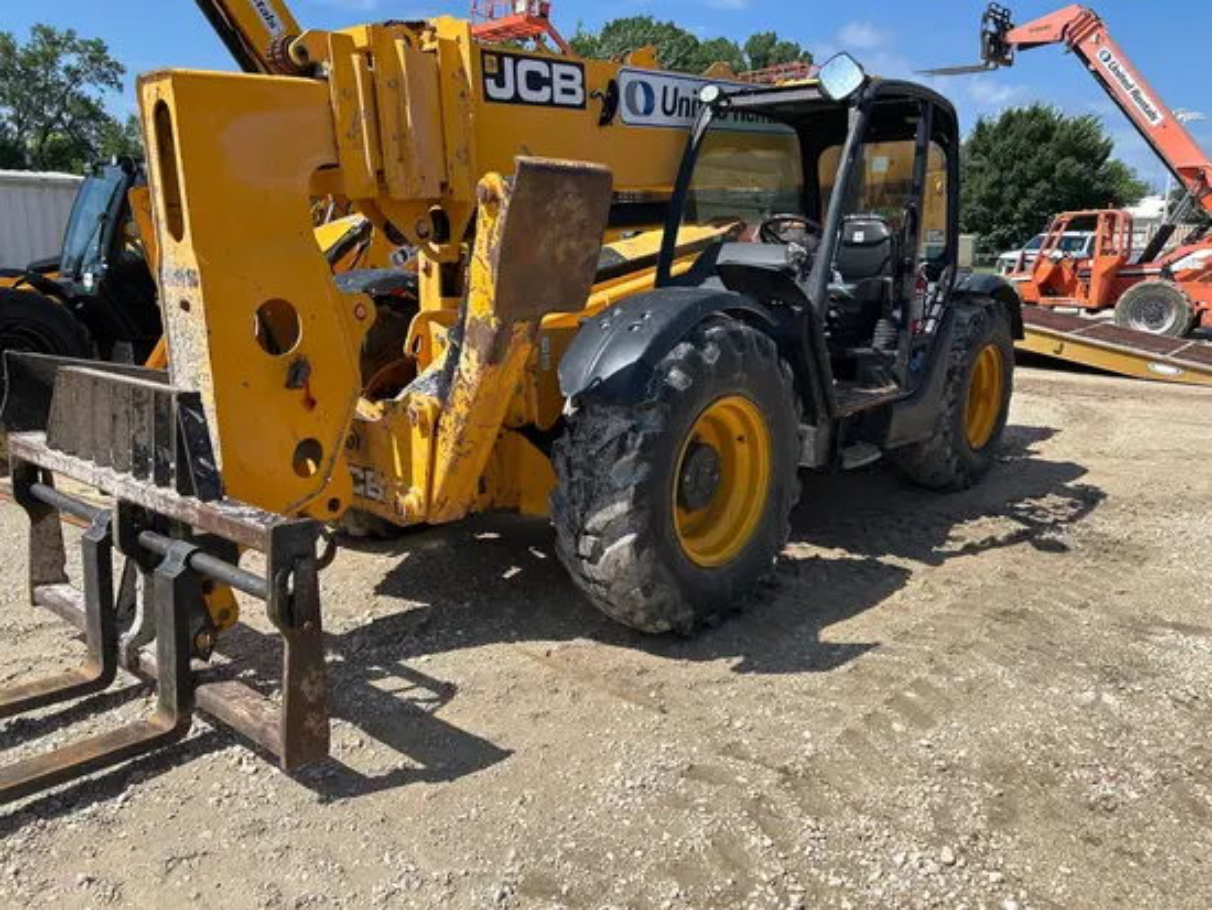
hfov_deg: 67.3
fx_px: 911
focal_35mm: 26
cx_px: 606
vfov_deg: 53.1
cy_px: 455
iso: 50
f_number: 1.5
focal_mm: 5.7
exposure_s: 1/3257
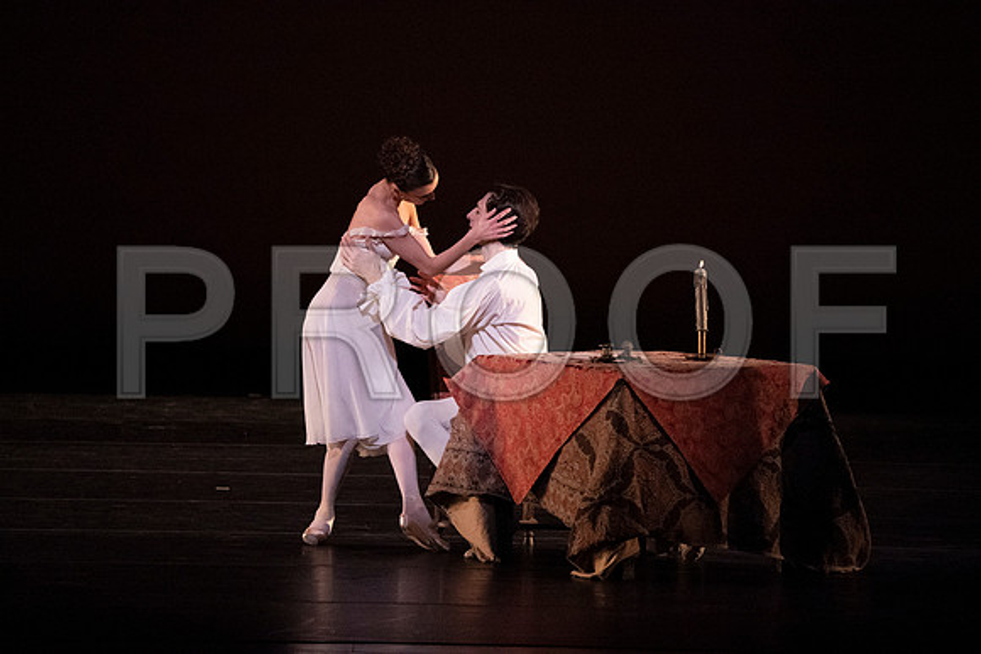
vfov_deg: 3.7
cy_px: 327
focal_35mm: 370
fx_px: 10084
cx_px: 490
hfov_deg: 5.6
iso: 20000
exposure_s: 1/400
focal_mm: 370
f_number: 5.6
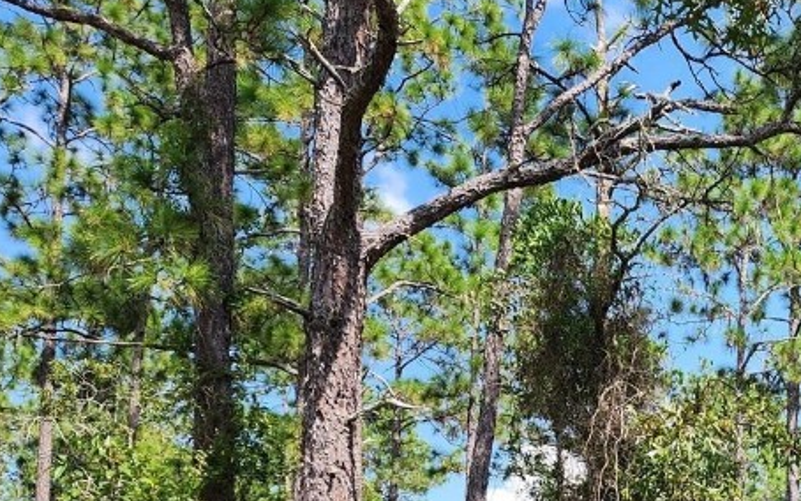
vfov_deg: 21.9
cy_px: 596
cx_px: 813
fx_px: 1201
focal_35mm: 55
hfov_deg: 33.5
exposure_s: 1/483
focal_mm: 6.4
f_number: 1.8
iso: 12
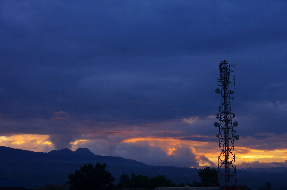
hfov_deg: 21.7
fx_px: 748
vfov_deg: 14.5
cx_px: 144
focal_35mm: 94
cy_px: 95
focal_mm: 62.5
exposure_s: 1/50
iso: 250
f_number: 6.3
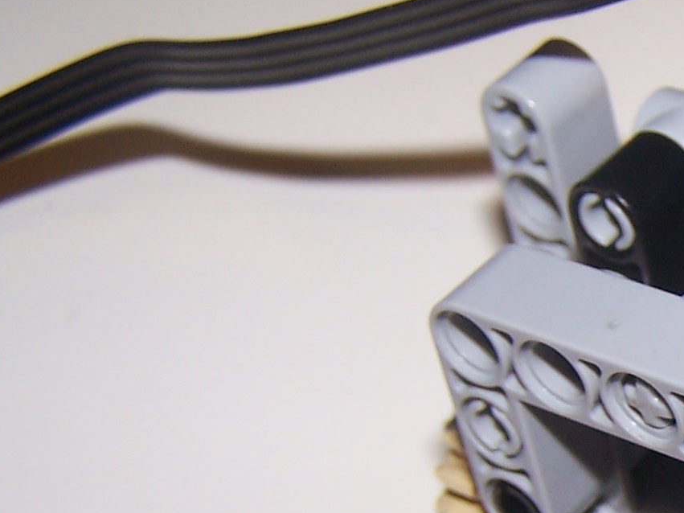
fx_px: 2272
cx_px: 1028
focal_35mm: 115
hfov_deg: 15.7
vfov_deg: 12.7
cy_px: 540
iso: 80
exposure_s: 1/60
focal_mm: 6.3
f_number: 2.8
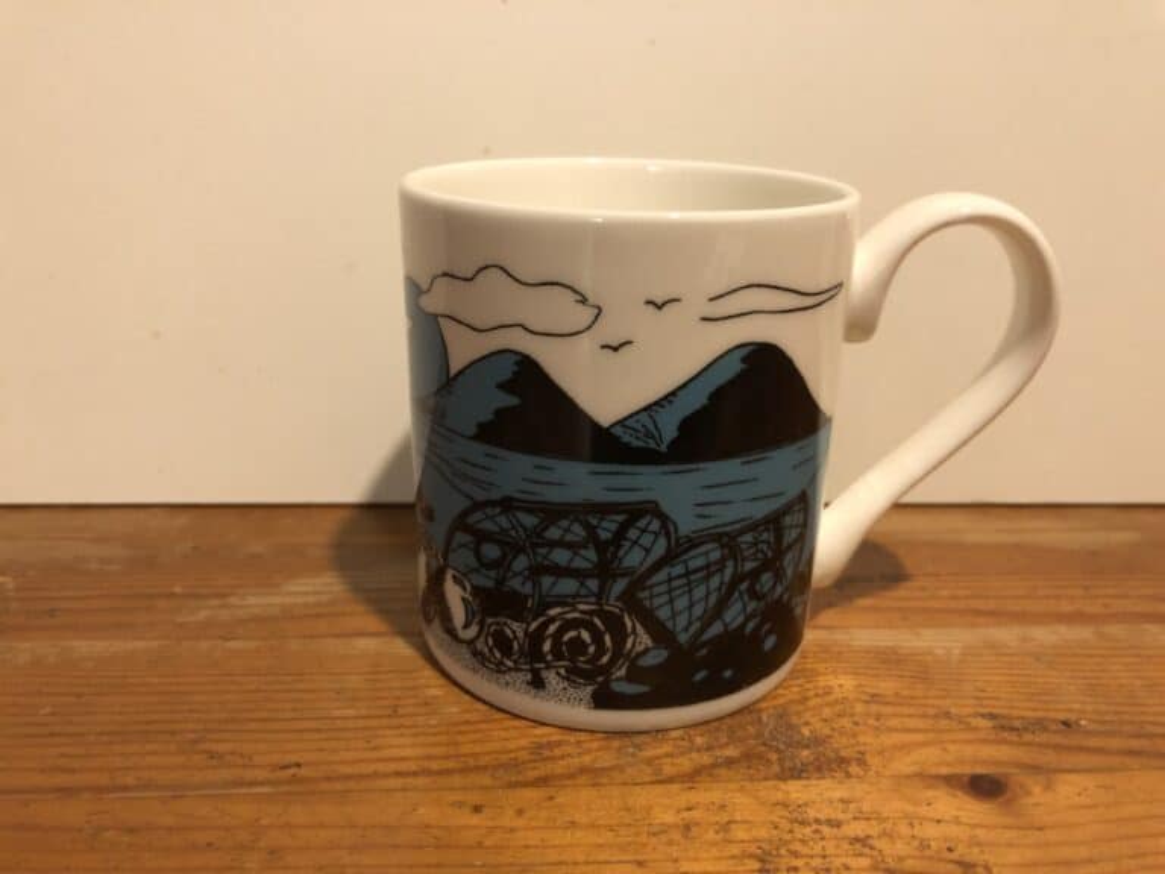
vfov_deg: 49.7
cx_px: 582
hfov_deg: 63.4
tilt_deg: -21.1
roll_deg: -1.0
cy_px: 437
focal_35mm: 28
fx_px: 942
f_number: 1.8
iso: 80
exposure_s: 1/7
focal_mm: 3.99
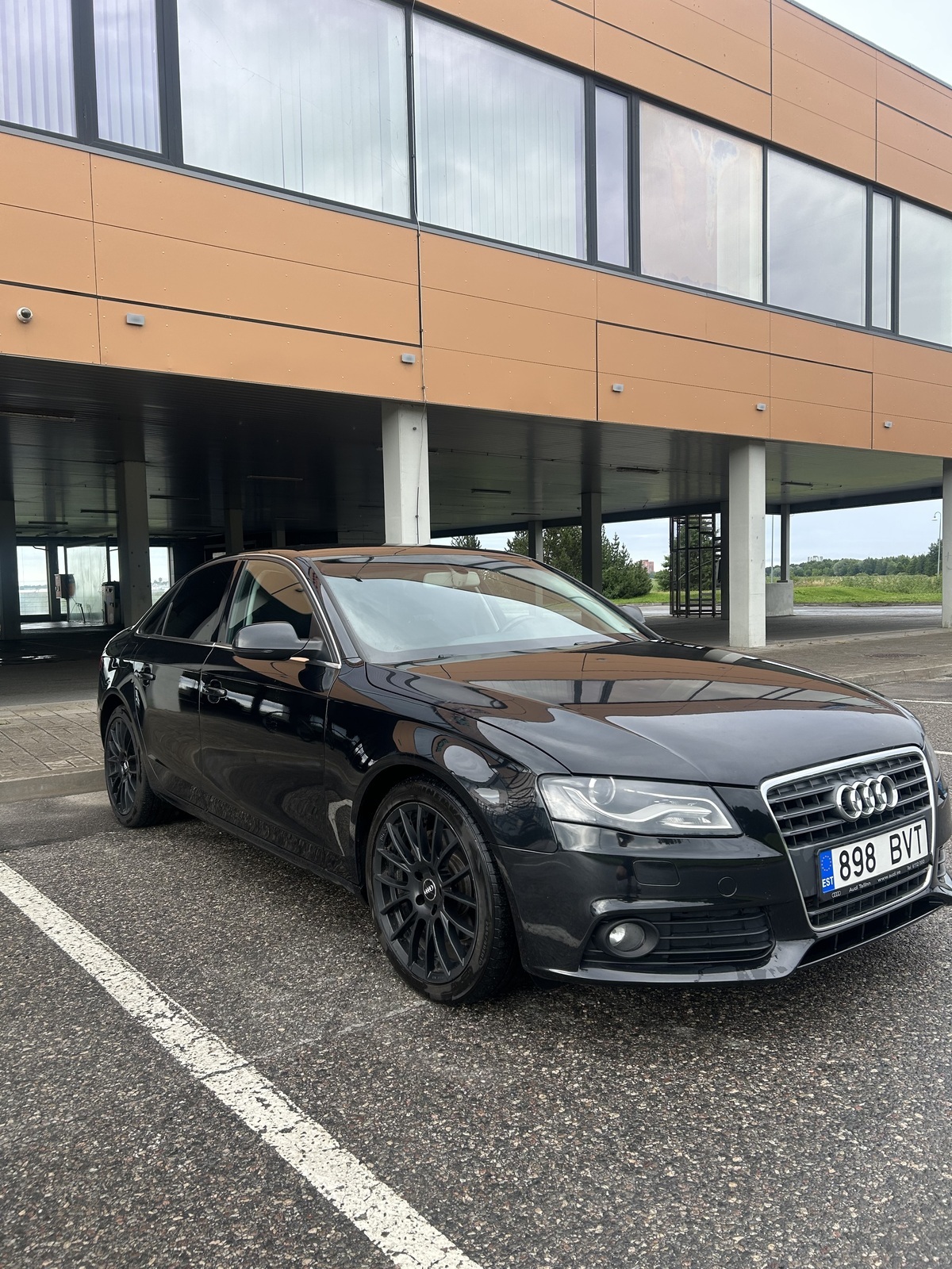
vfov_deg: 67.3
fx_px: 953
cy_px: 634
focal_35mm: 26
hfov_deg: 53.1
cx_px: 476
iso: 50
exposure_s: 1/940
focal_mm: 5.7
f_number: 1.5
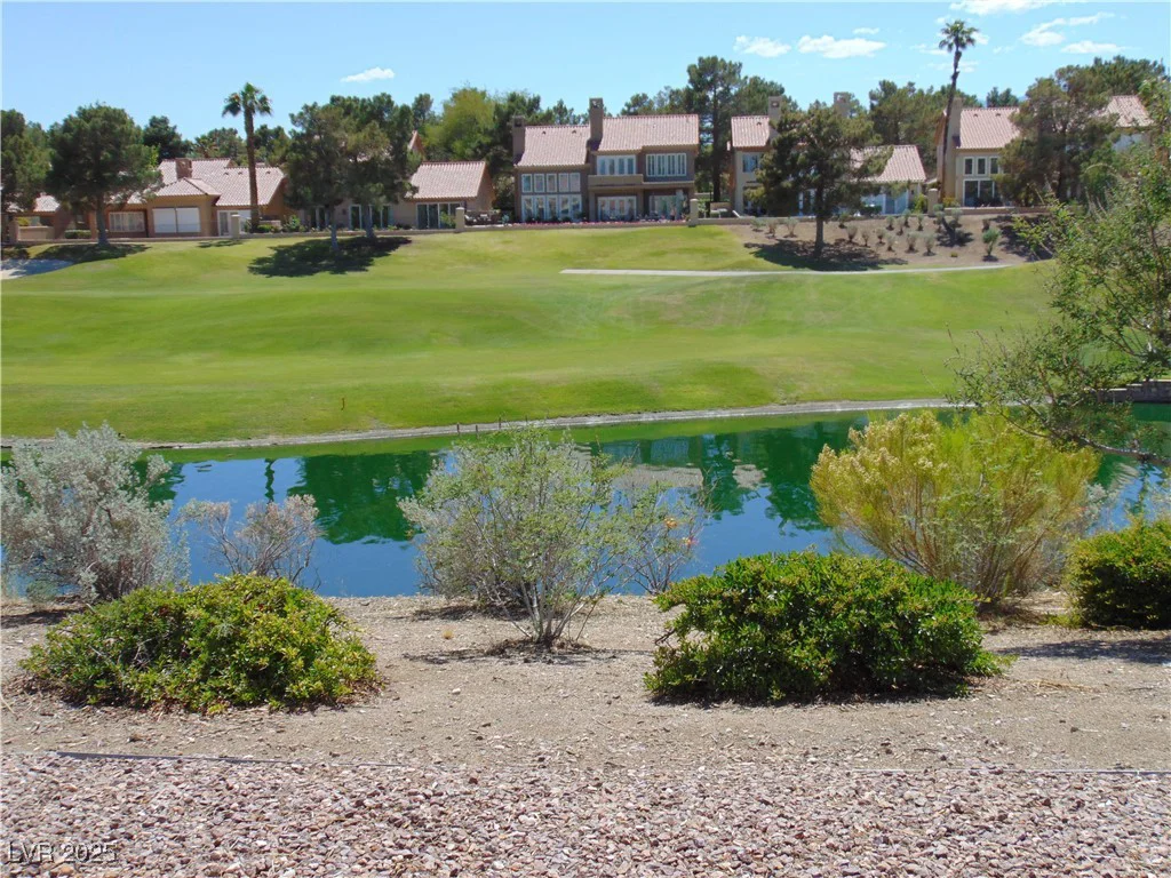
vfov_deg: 34.3
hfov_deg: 44.8
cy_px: 439
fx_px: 1421
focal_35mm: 42
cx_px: 586
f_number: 3.3
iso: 80
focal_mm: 7.6
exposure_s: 1/1000
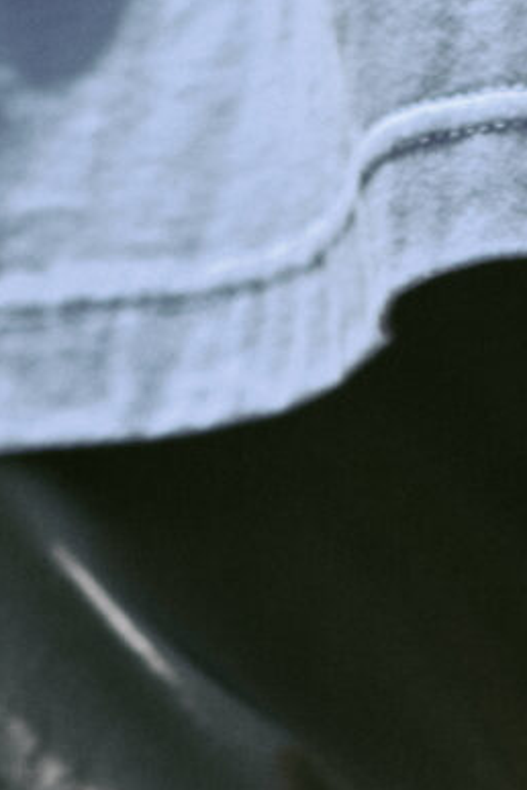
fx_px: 9529
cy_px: 2460
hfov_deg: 3.2
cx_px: 958
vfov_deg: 4.5
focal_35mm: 434
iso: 400
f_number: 4
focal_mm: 80
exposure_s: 1/1000
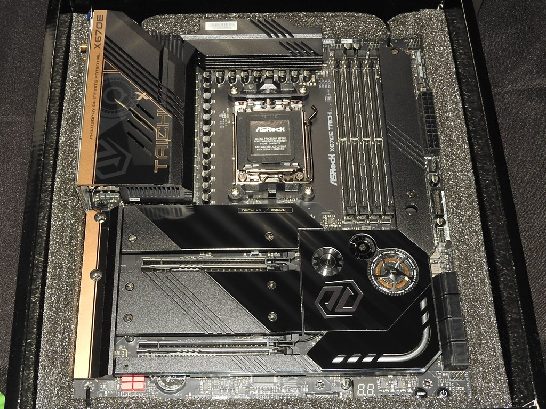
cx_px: 273
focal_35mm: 45
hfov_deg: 42.1
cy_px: 204
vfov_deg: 32.2
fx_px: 710
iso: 200
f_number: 5
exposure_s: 1/30
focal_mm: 8.1
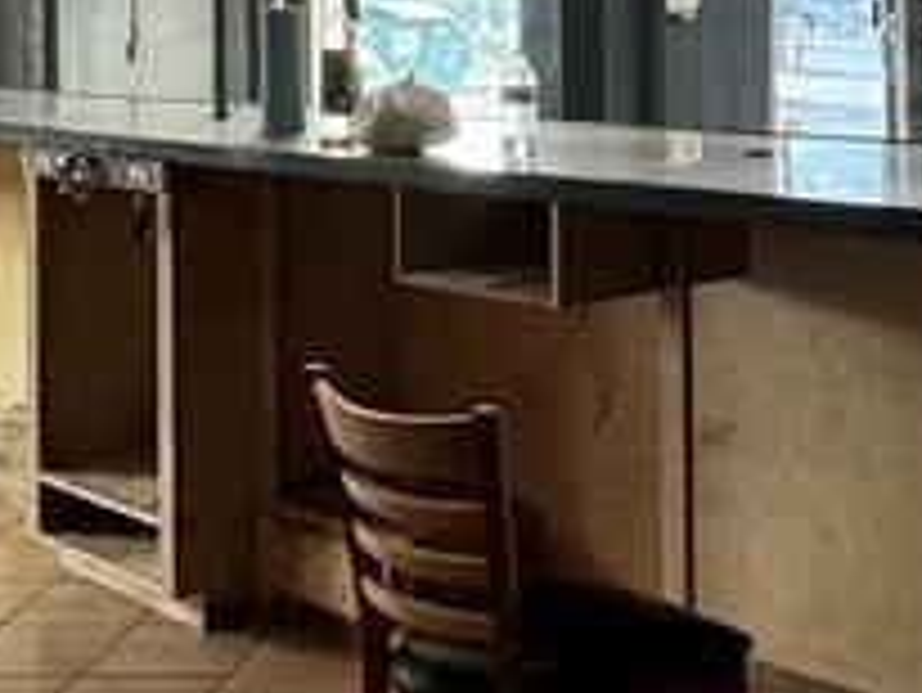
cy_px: -22
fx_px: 1866
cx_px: 774
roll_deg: +0.3
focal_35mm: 70
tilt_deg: +0.1
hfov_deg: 27.1
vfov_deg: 20.3
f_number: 2.2
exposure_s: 1/99
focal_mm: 2.22
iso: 200
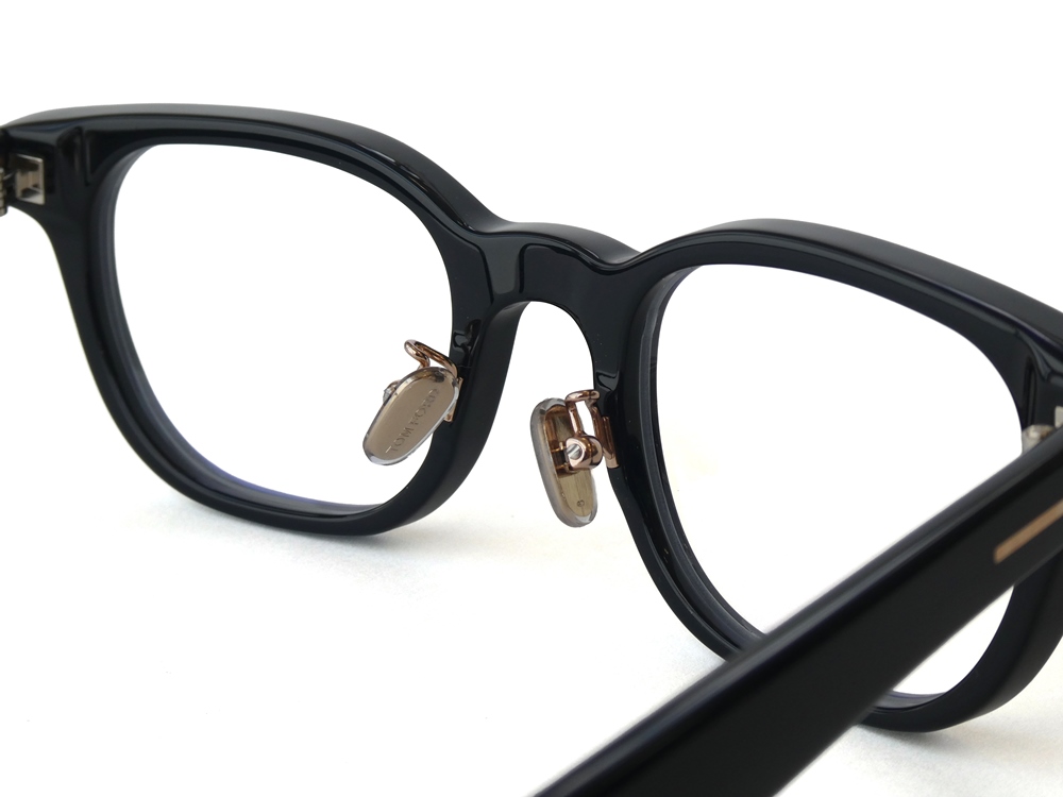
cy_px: 398
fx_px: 3009
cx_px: 532
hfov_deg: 20.0
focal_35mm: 98
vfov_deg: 15.1
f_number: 5
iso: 80
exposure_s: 1/160
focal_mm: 17.5
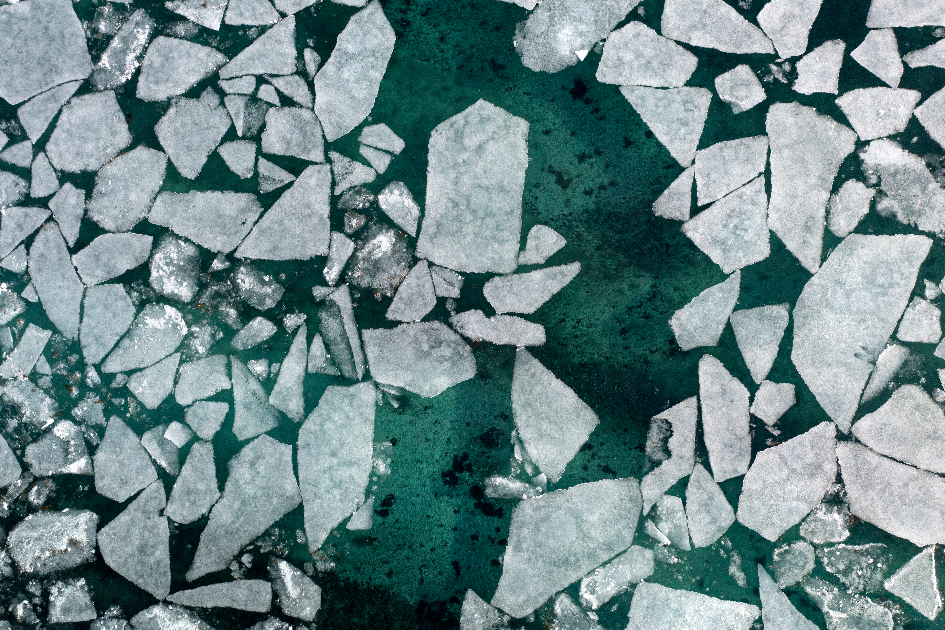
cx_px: 419
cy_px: 335
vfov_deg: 39.9
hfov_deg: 57.1
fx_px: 866
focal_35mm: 33
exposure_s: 1/40
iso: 100
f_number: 4
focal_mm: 10.26
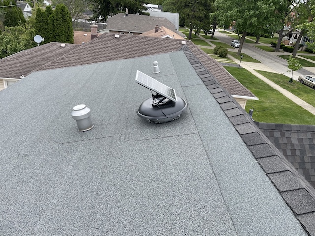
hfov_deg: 69.4
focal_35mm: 25
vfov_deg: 54.9
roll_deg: -5.8
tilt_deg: -26.7
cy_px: 118
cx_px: 158
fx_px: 227
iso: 32
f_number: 1.6
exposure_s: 1/1403
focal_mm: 5.1
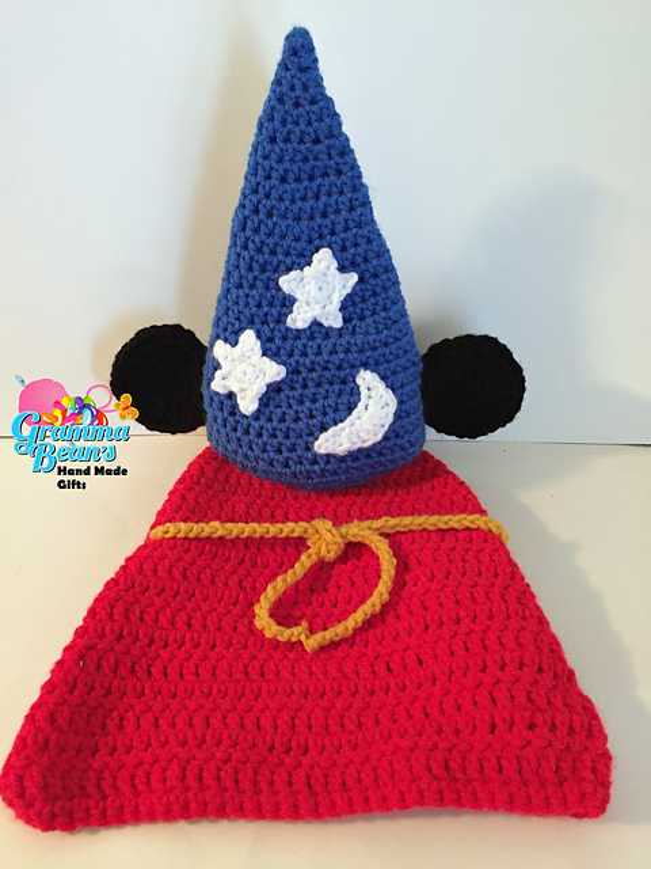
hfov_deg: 48.2
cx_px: 326
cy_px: 434
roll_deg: +1.4
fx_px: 727
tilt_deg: -33.9
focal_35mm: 29
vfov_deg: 61.7
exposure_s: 1/15
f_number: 2.2
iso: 500
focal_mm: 4.15
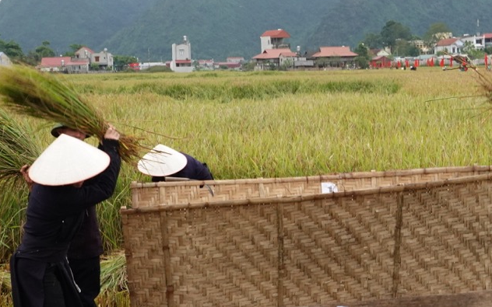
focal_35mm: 99
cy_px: 127
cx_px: 353
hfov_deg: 20.9
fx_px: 1327
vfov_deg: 13.2
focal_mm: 17.04
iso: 500
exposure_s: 1/160
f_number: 4.5
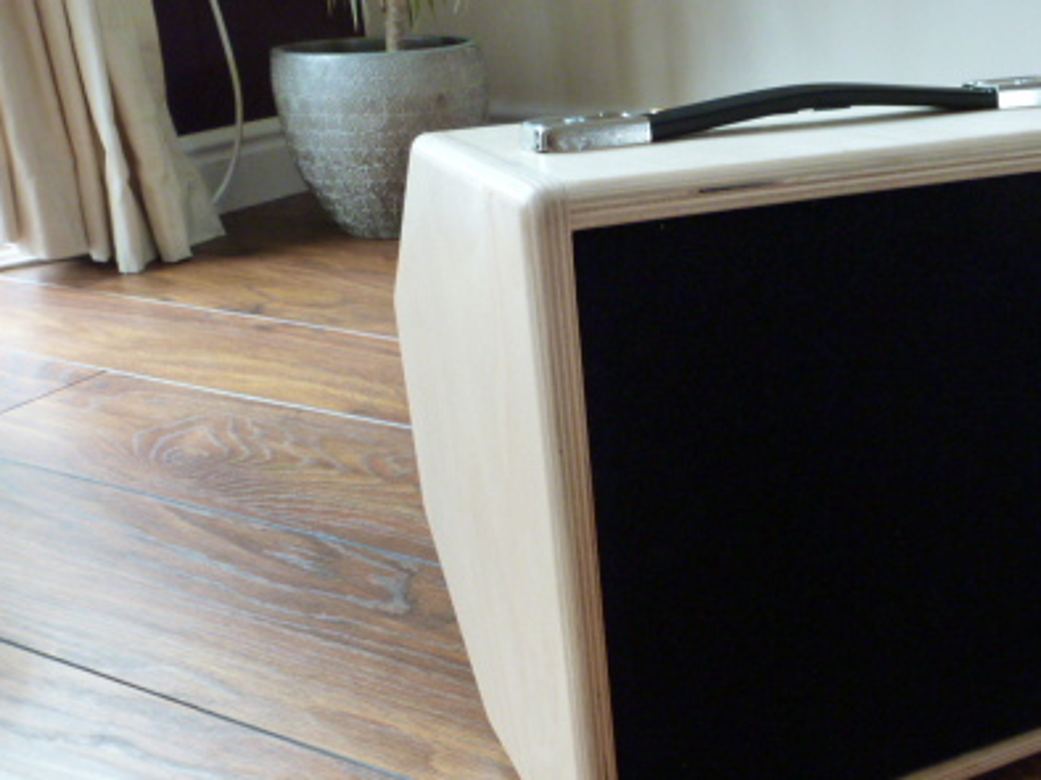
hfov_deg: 46.8
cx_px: 724
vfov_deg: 36.3
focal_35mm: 39
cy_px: 534
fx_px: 1172
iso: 400
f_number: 3.3
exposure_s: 1/30
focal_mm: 4.3
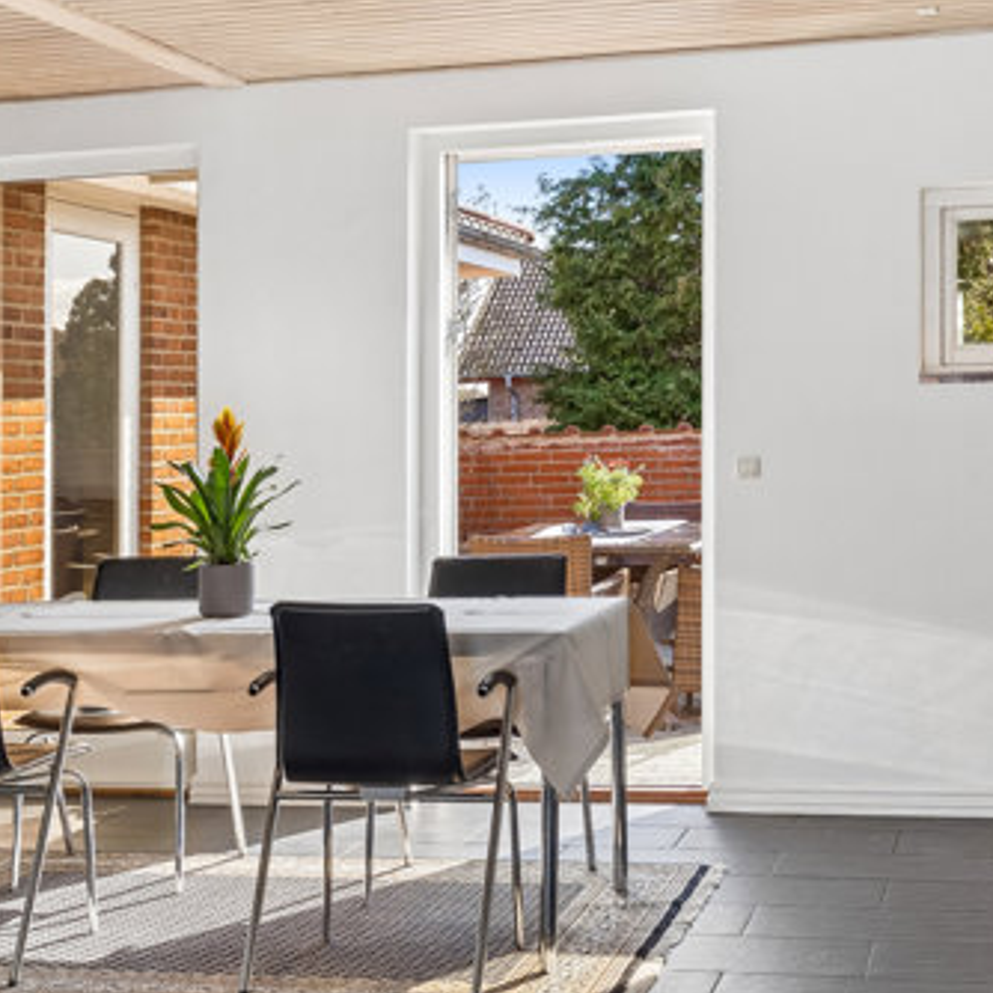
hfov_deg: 28.2
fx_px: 1980
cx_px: 511
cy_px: 409
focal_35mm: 61
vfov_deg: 28.1
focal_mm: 30
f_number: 8
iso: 200
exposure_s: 1/25
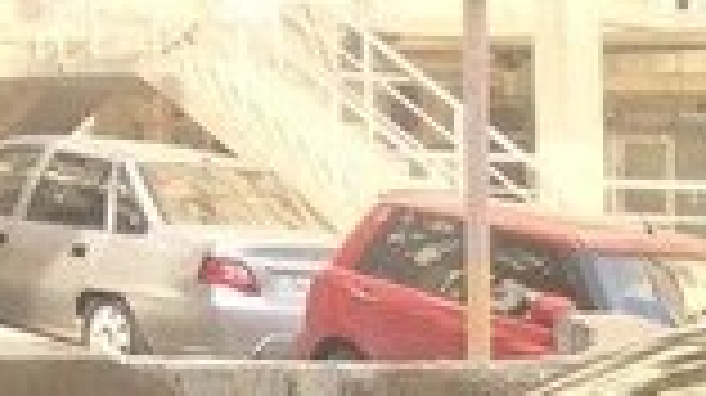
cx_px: 1115
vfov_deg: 8.1
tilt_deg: -19.2
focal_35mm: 133
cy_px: 1087
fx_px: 2488
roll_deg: -3.7
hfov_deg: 14.8
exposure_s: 1/387
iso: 32
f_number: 2.2
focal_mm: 4.15
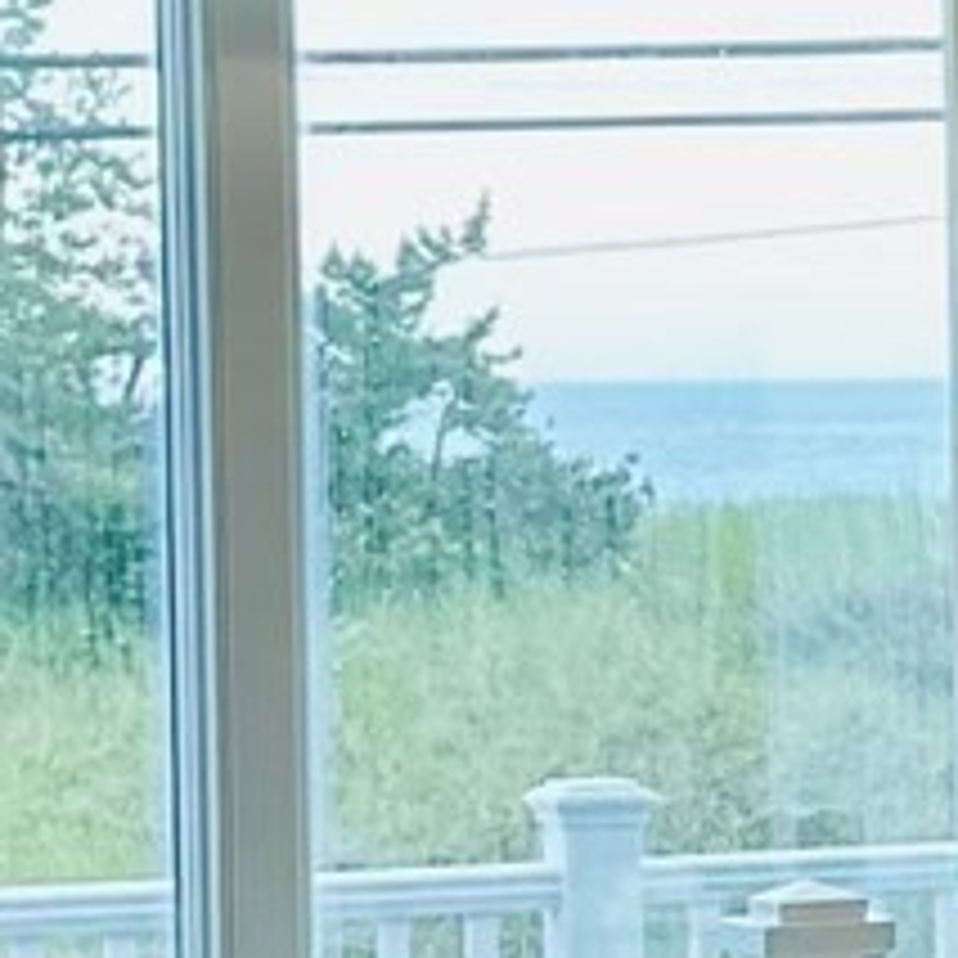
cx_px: 2429
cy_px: 481
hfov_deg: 7.9
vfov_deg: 8.6
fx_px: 6387
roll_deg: +1.7
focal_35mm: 204
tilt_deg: -2.0
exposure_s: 1/120
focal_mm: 6.86
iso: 80
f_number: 1.78
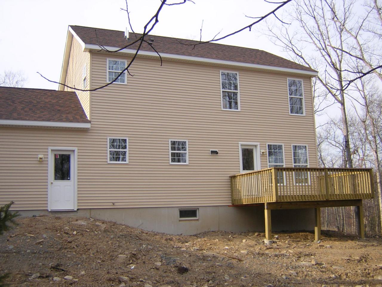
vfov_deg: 39.7
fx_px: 397
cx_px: 191
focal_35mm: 36
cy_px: 144
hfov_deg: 51.4
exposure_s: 1/494
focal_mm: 4.7
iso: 100
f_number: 2.6
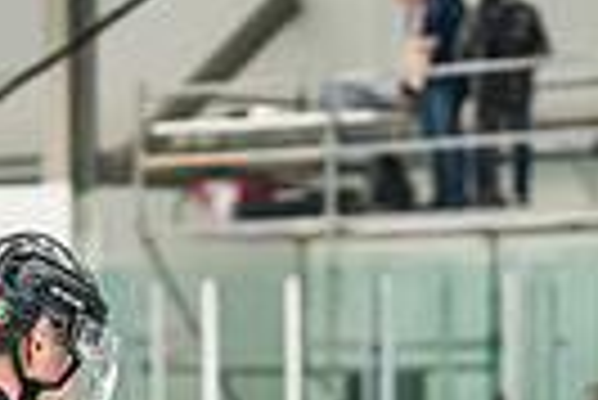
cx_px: 400
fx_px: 5072
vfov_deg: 4.4
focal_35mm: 305
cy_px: 856
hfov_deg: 6.7
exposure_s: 1/1250
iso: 3200
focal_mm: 70
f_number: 2.8
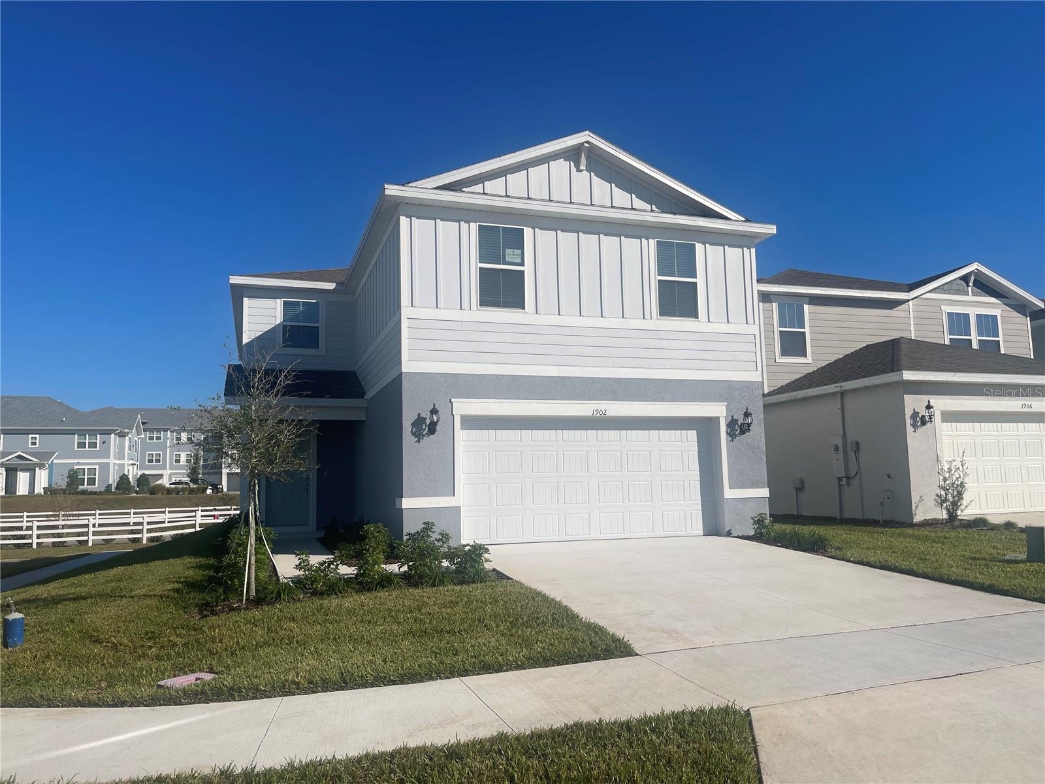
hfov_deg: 69.4
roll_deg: +1.2
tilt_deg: +5.5
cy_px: 392
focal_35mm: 25
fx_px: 755
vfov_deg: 54.9
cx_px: 522
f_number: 1.6
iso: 32
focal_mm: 5.1
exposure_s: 1/8547
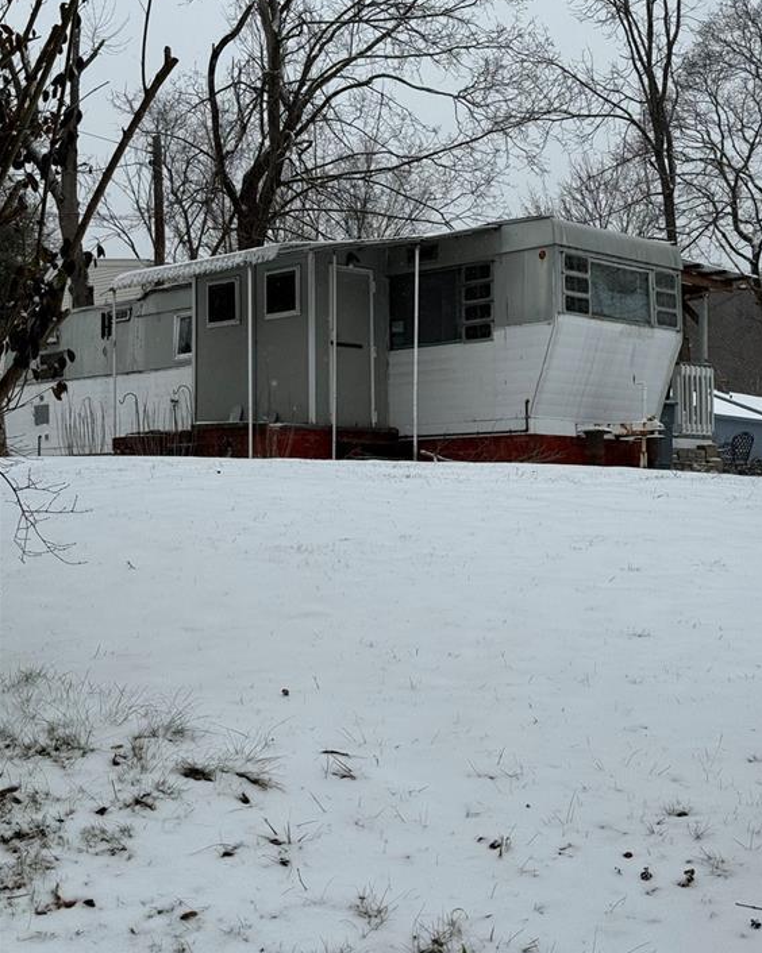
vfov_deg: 36.7
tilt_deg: +3.1
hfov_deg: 29.7
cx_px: 388
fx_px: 1439
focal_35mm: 51
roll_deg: -0.5
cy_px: 456
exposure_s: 1/4310
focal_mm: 6.86
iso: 64
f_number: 1.78
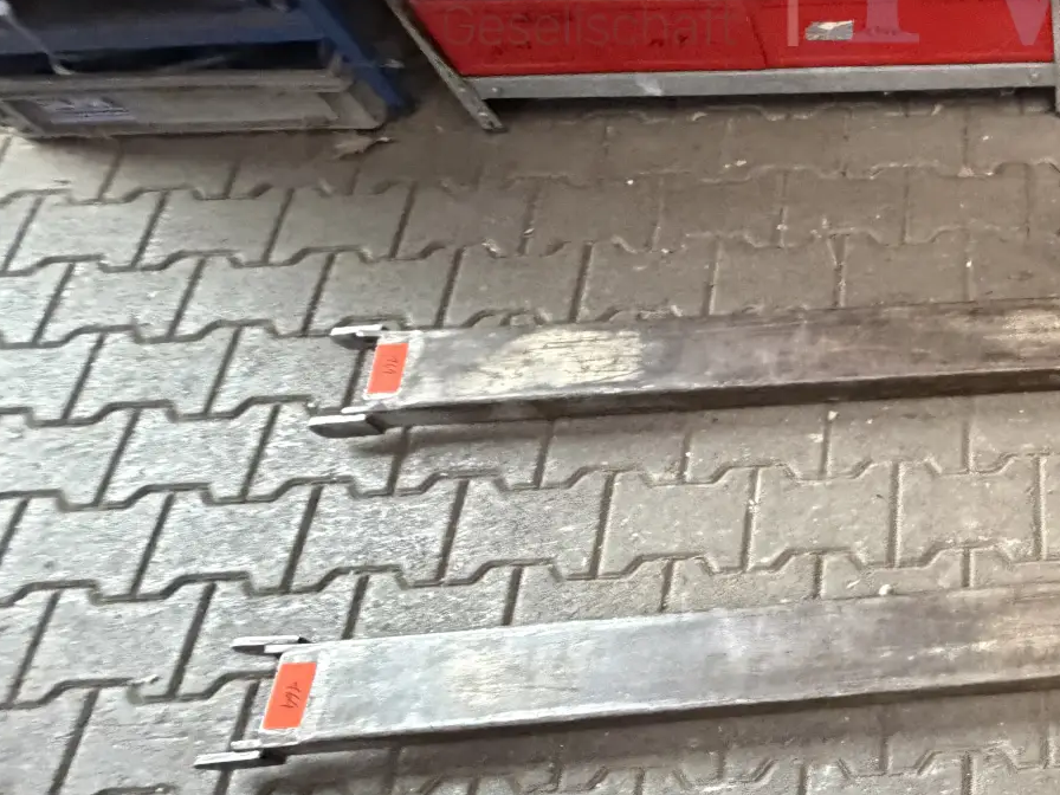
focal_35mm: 30
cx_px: 1111
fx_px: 919
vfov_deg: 45.8
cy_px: 551
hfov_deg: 47.2
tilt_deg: -65.5
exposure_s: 1/60
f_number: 2.2
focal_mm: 2.22
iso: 1250
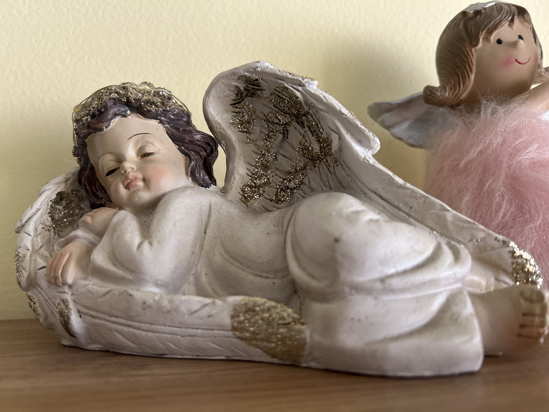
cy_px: 206
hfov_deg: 67.3
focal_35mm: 26
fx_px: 412
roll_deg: +1.6
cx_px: 274
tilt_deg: +3.5
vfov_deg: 53.1
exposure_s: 1/80
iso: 125
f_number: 1.5
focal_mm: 5.7
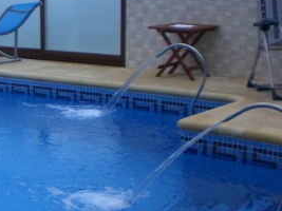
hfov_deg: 20.6
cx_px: -22
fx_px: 741
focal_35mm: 91
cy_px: 153
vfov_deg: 16.2
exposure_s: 1/100
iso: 100
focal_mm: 6.3
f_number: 3.1
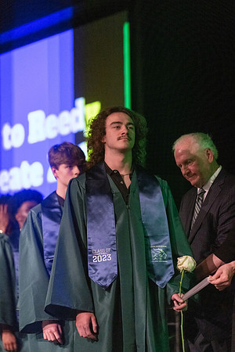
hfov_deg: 10.3
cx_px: 118
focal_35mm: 133
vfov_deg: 15.4
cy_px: 176
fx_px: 1302
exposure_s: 1/1000
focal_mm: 133
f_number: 2.8
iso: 16000
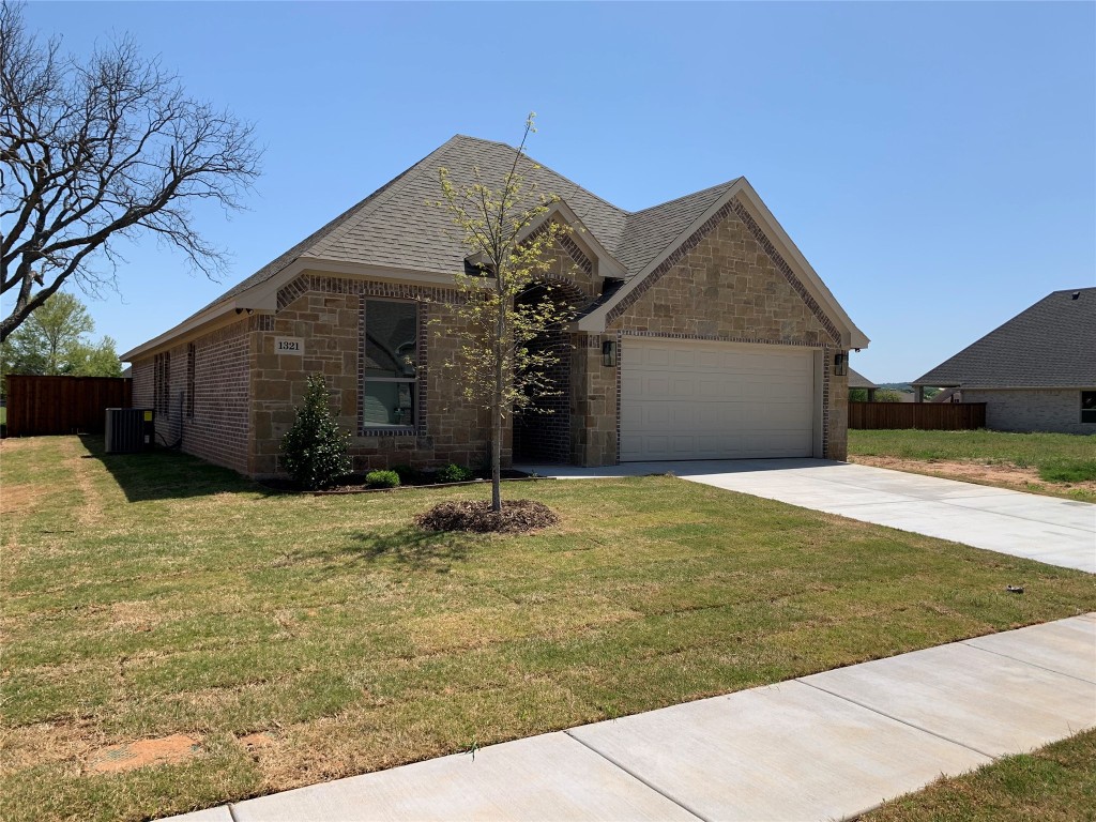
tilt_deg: +0.0
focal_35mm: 26
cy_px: 411
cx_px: 548
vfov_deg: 53.1
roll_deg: -0.7
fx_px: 823
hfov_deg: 67.3
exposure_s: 1/2681
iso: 25
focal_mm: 4.25
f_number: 1.8
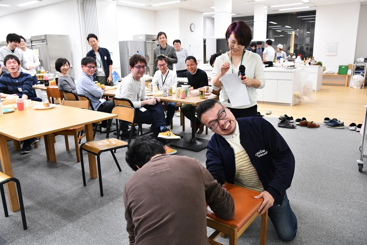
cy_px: 122
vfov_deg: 45.0
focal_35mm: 29
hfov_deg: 63.7
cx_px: 184
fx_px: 296
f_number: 7.1
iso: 8000
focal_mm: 29
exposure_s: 1/125
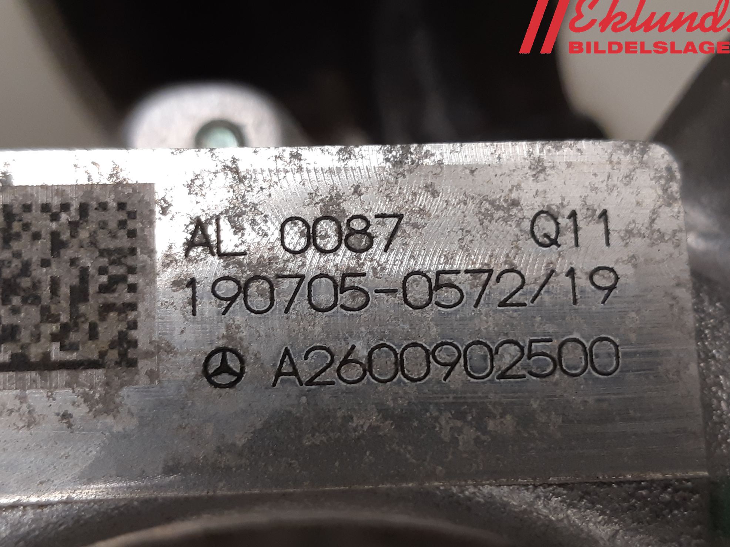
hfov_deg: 65.3
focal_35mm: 27
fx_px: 569
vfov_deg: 51.4
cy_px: 275
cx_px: 367
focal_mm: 3.93
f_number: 1.7
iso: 100
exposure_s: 1/50
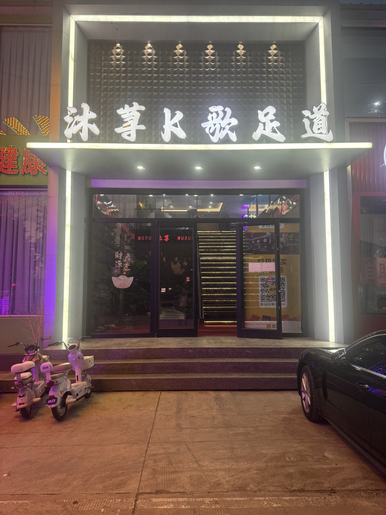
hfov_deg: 56.8
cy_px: 258
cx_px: 193
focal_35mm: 24
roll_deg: +0.2
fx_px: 357
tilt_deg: +5.9
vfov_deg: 71.6
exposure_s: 1/100
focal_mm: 6.76
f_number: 1.78
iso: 125
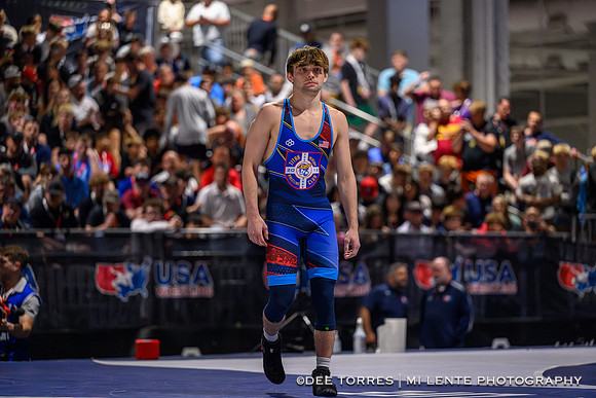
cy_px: 199
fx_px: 2401
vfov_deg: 9.5
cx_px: 298
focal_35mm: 145
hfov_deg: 14.2
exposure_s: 1/800
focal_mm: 145
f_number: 2.8
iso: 10000
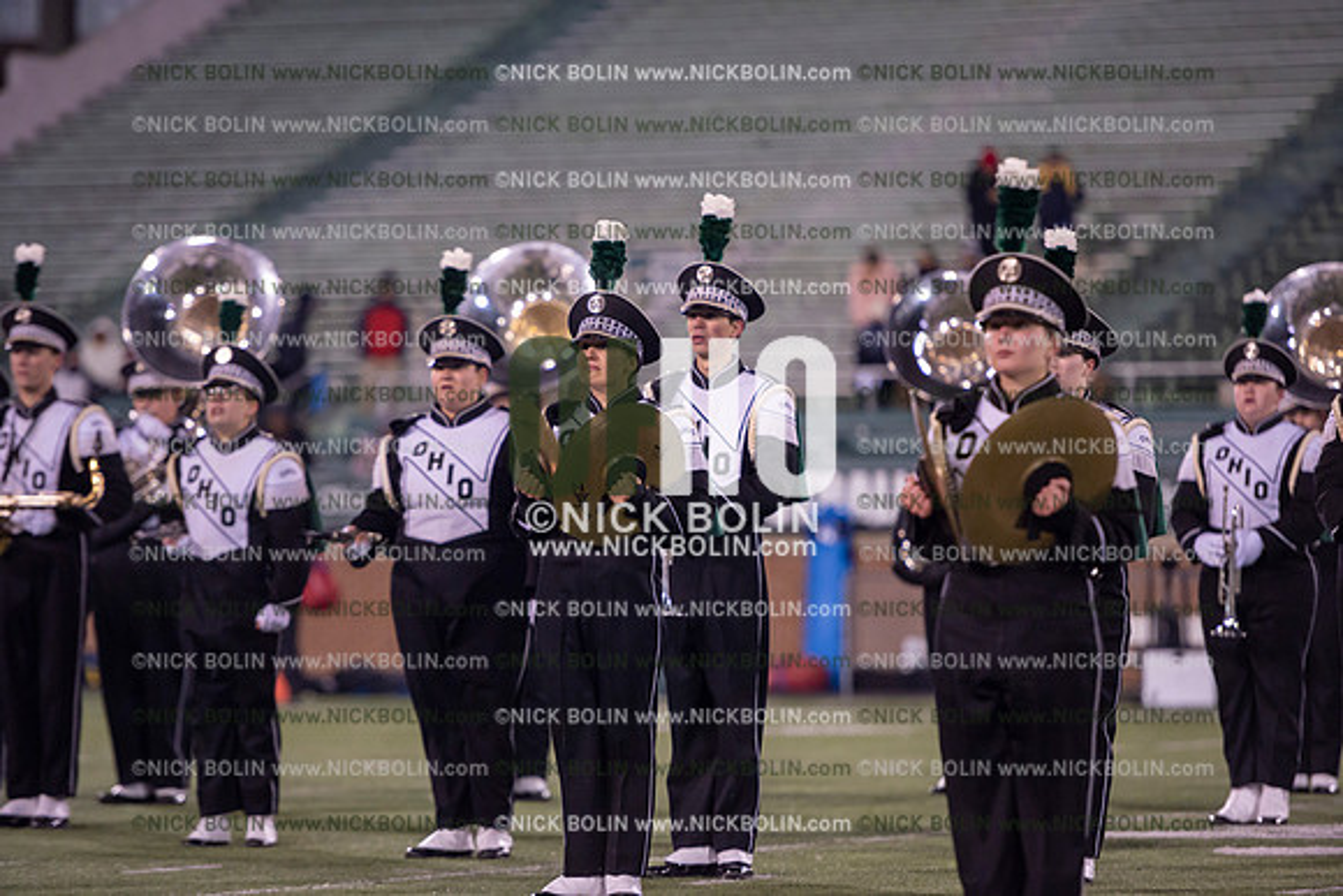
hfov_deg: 11.1
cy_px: 448
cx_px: 672
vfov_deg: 7.4
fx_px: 6903
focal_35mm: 185
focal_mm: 185
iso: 2500
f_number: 2.8
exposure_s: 1/1250
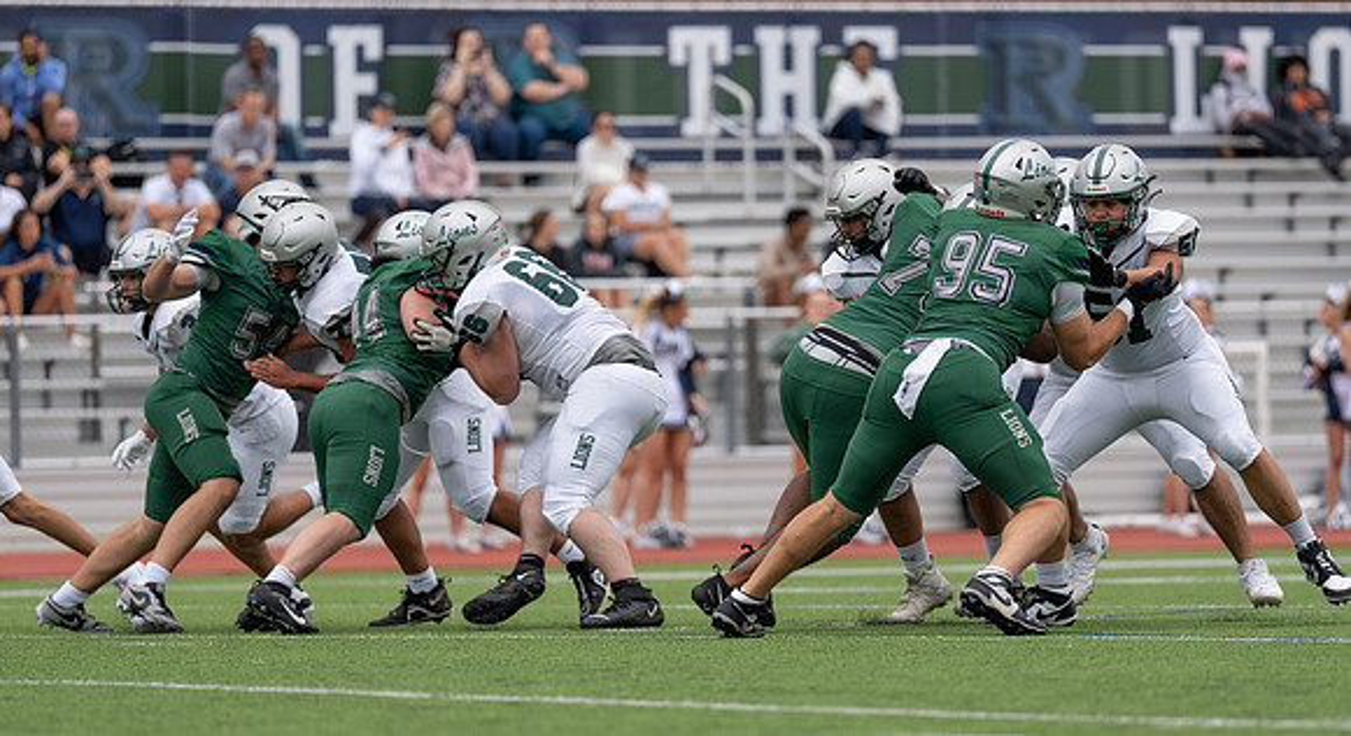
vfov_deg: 3.9
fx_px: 10729
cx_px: 784
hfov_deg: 7.2
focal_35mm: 302
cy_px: 384
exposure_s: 1/1250
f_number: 2.8
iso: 250
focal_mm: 200
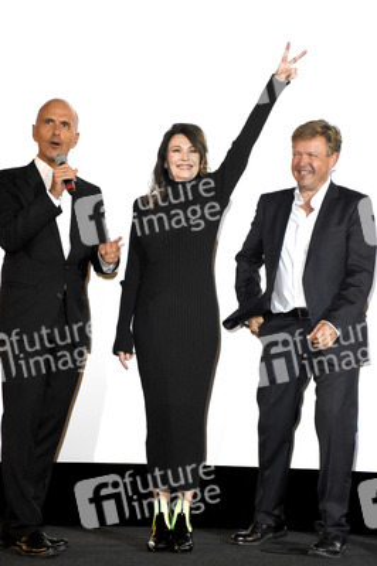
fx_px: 1558
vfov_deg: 20.6
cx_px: 188
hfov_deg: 13.8
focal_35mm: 99
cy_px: 283
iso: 3200
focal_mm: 66
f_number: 6.3
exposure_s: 1/160
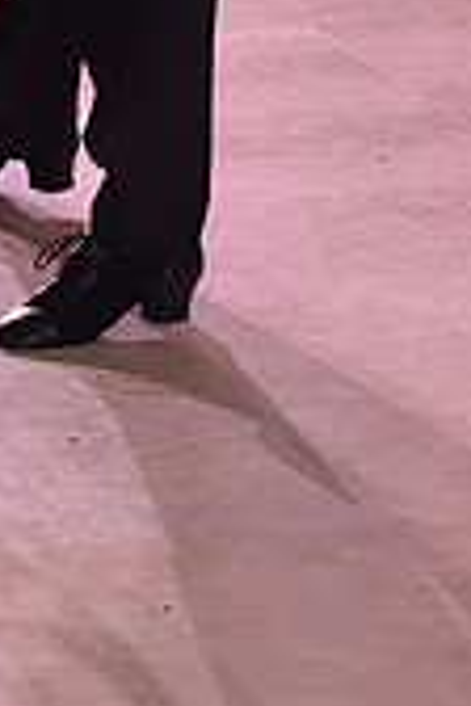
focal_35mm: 318
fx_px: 6240
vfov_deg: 6.4
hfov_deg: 4.3
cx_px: -166
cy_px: -429
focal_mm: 92
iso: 2500
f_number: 6.3
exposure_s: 1/320
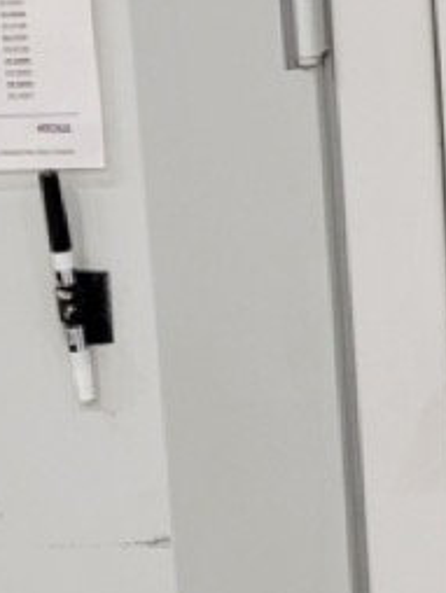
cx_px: 960
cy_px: 124
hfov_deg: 10.3
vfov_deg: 15.0
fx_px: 2247
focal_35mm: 131
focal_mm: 5.4
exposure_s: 1/60
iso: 200
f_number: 1.8
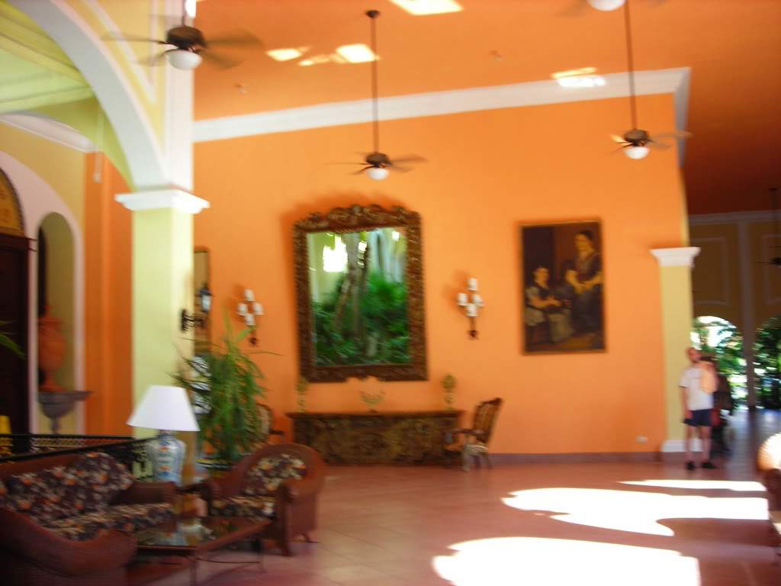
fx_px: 857
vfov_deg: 37.7
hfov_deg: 49.0
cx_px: 390
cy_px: 293
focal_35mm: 38
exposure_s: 1/30.1
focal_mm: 6.3
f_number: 3.2
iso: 50
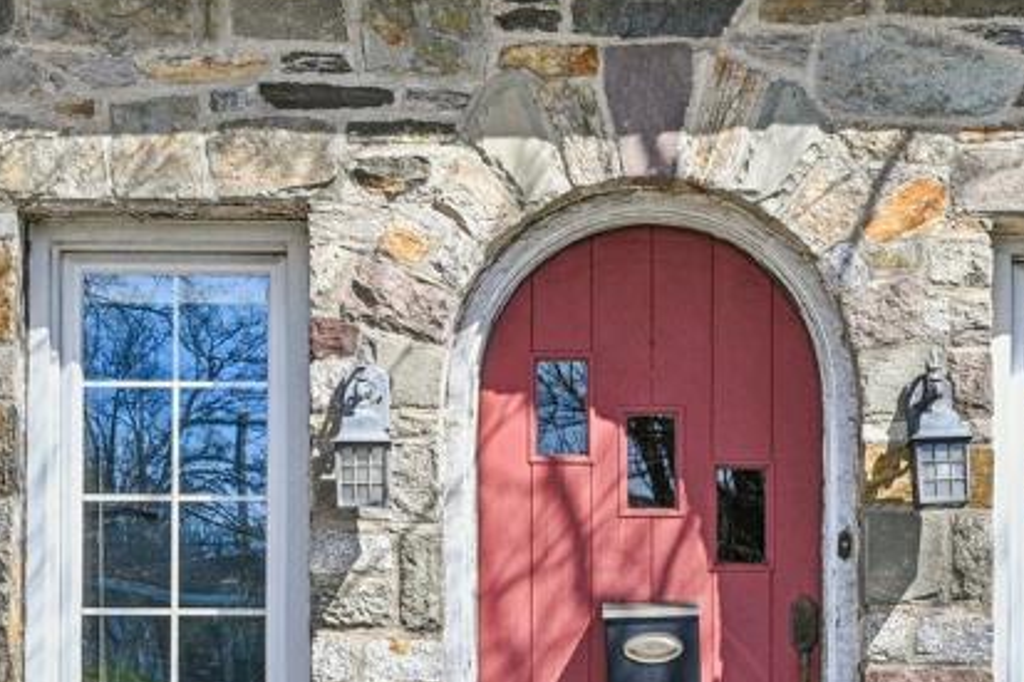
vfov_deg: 12.5
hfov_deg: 18.7
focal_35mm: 109
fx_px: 3099
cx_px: 662
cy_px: 532
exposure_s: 1/500
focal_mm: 30
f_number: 8
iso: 400
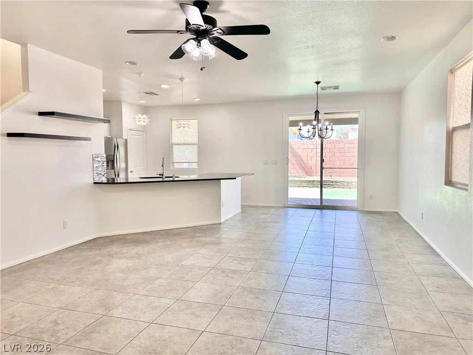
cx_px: 236
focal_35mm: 24
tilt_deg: -3.6
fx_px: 328
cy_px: 178
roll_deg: -0.2
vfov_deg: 56.8
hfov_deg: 71.6
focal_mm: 6.86
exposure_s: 1/157
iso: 100
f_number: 1.78
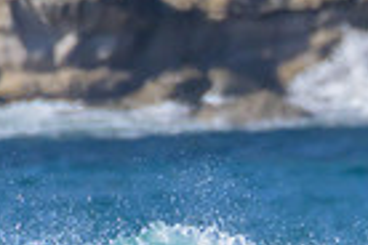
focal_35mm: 4198
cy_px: 411
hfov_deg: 0.5
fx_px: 42910
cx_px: 416
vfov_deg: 0.3
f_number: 11
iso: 1100
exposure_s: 1/2000
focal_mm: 1000
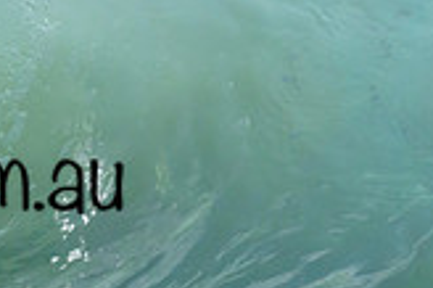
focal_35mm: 3487
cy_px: 204
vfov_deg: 0.4
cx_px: -37
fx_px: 41898
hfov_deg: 0.6
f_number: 6.3
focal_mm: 800
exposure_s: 1/2000
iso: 2000
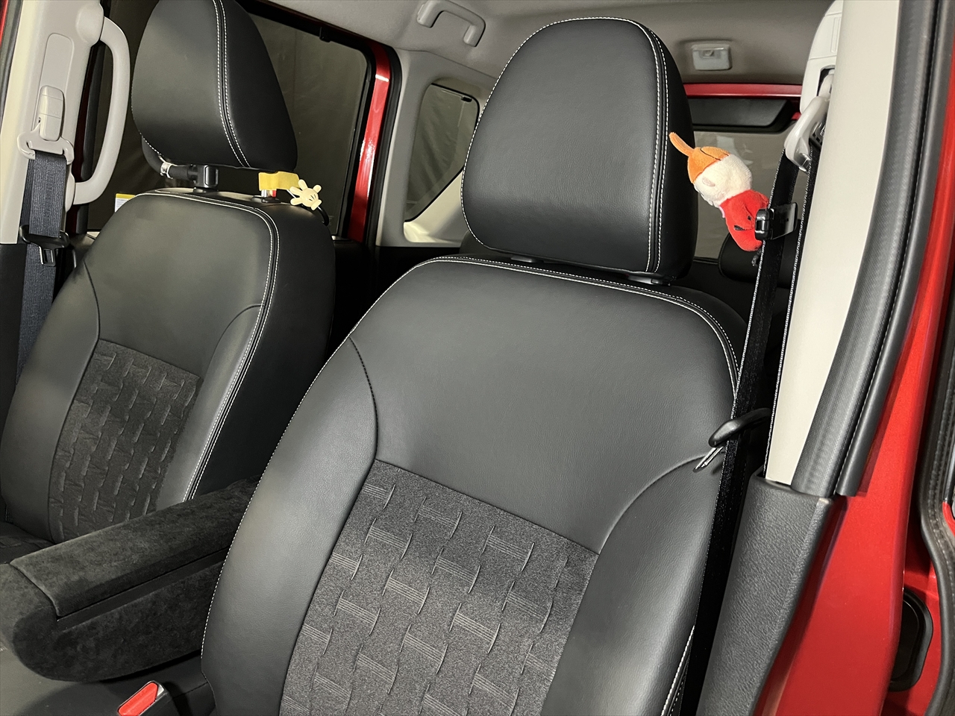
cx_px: 478
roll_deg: -7.6
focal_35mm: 26
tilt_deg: -11.4
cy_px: 358
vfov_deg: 53.1
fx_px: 717
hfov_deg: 67.3
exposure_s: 1/30
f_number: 1.6
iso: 500
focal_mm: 5.1
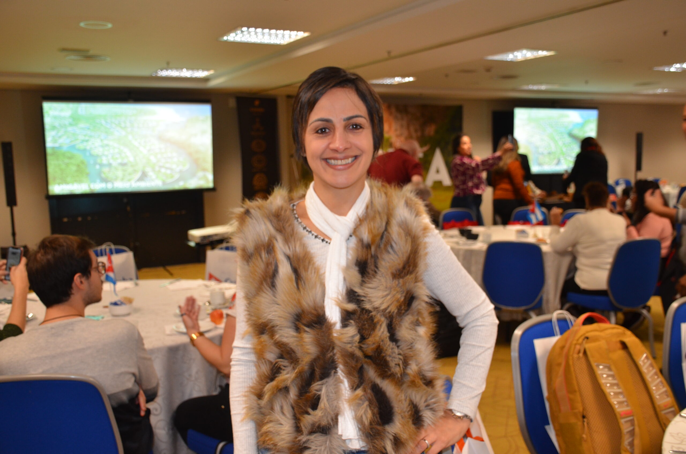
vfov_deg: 38.2
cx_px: 343
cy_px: 227
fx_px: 656
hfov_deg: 55.2
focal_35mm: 34
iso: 640
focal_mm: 23
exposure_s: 1/60
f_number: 3.8
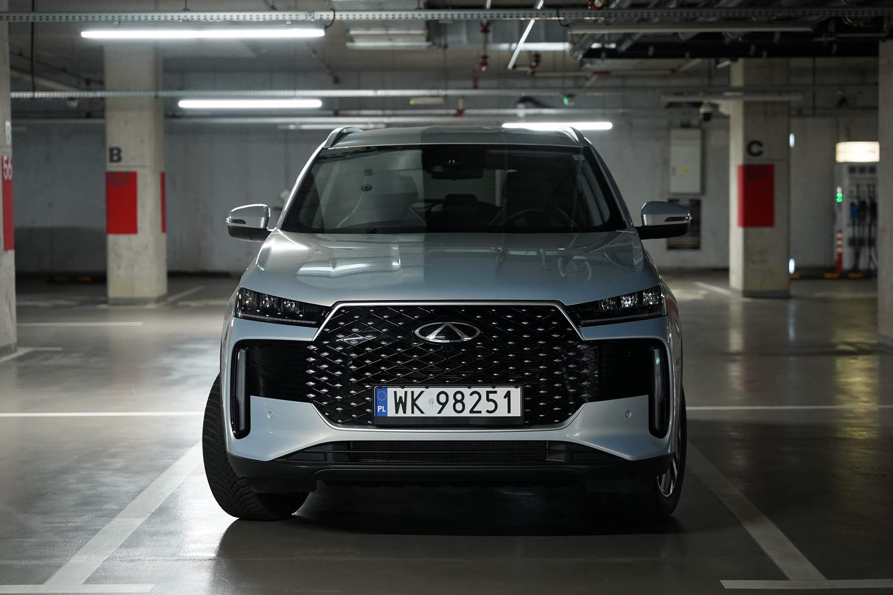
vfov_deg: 19.5
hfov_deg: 28.8
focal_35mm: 70
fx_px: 1736
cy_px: 298
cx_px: 446
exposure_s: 1/80
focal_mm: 70
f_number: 2.8
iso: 3200
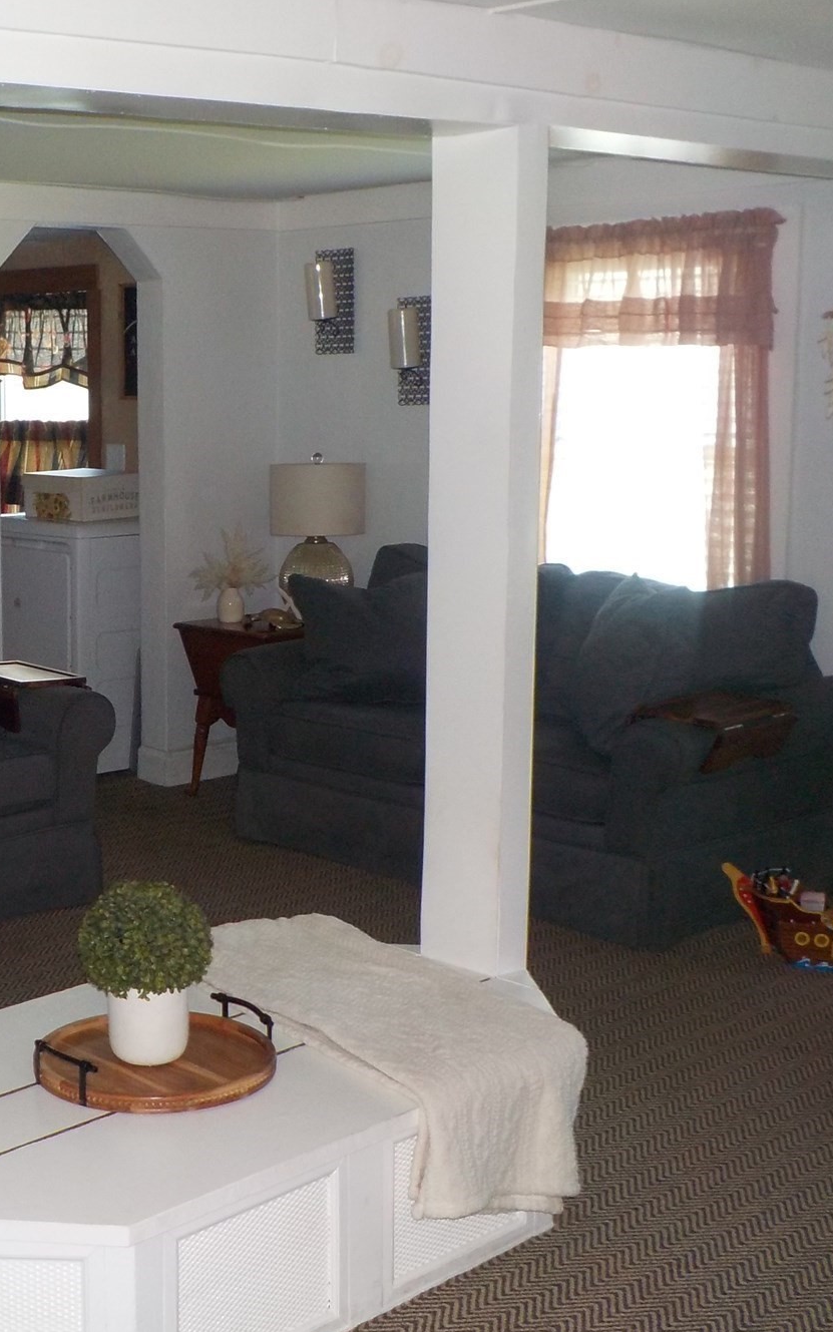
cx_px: 54
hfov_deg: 25.4
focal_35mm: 49
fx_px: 1779
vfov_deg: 41.0
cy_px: 653
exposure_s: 1/30
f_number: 3.3
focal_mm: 4.1
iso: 200
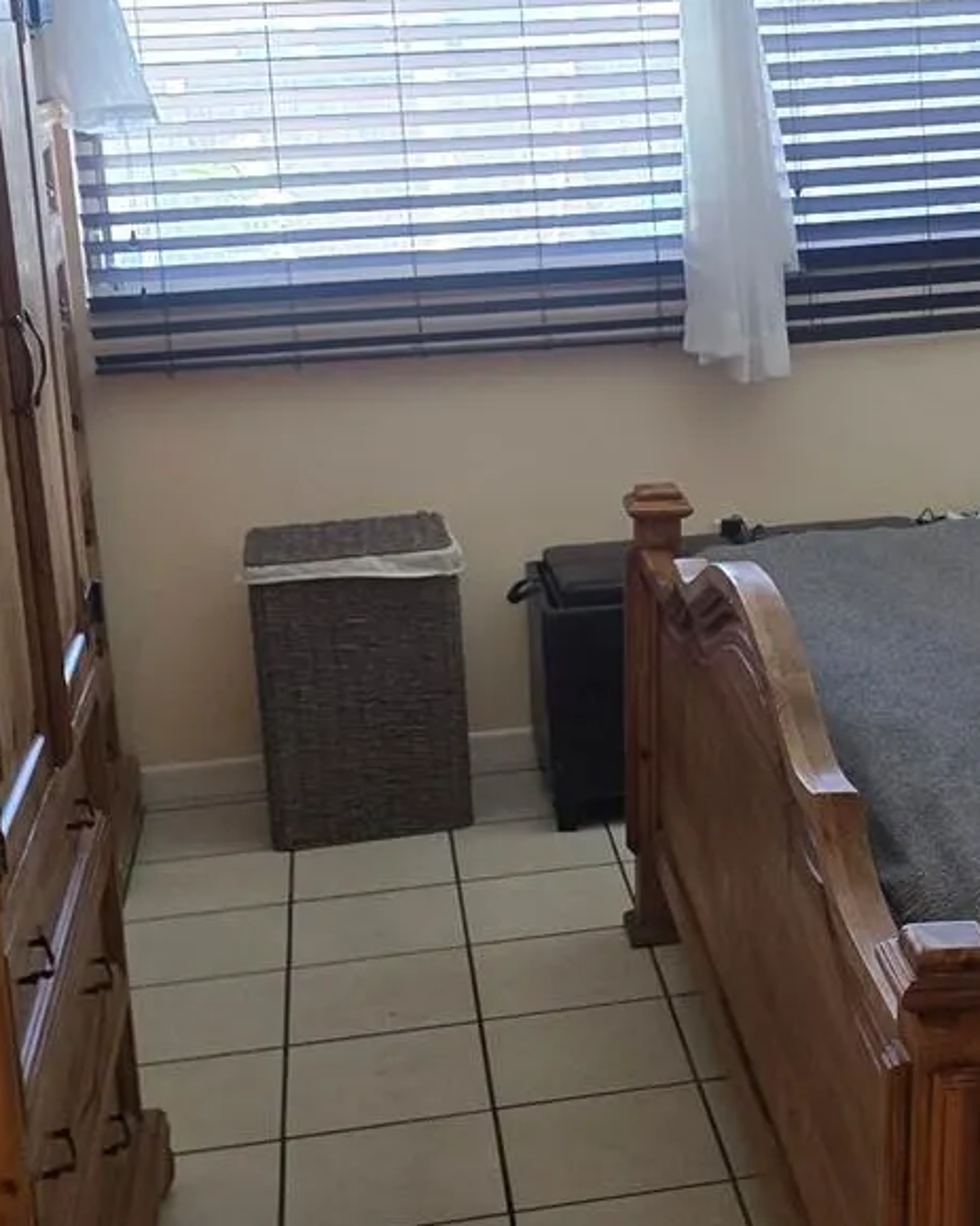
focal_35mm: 62
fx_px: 2248
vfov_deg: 30.4
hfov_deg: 24.2
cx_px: 773
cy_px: 502
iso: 320
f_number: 1.7
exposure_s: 1/120
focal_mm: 6.3
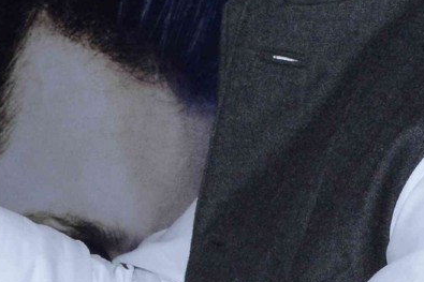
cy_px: 147
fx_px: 3226
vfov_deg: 5.0
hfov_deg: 7.5
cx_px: -76
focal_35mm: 274
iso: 800
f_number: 13
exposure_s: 1/200
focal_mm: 32
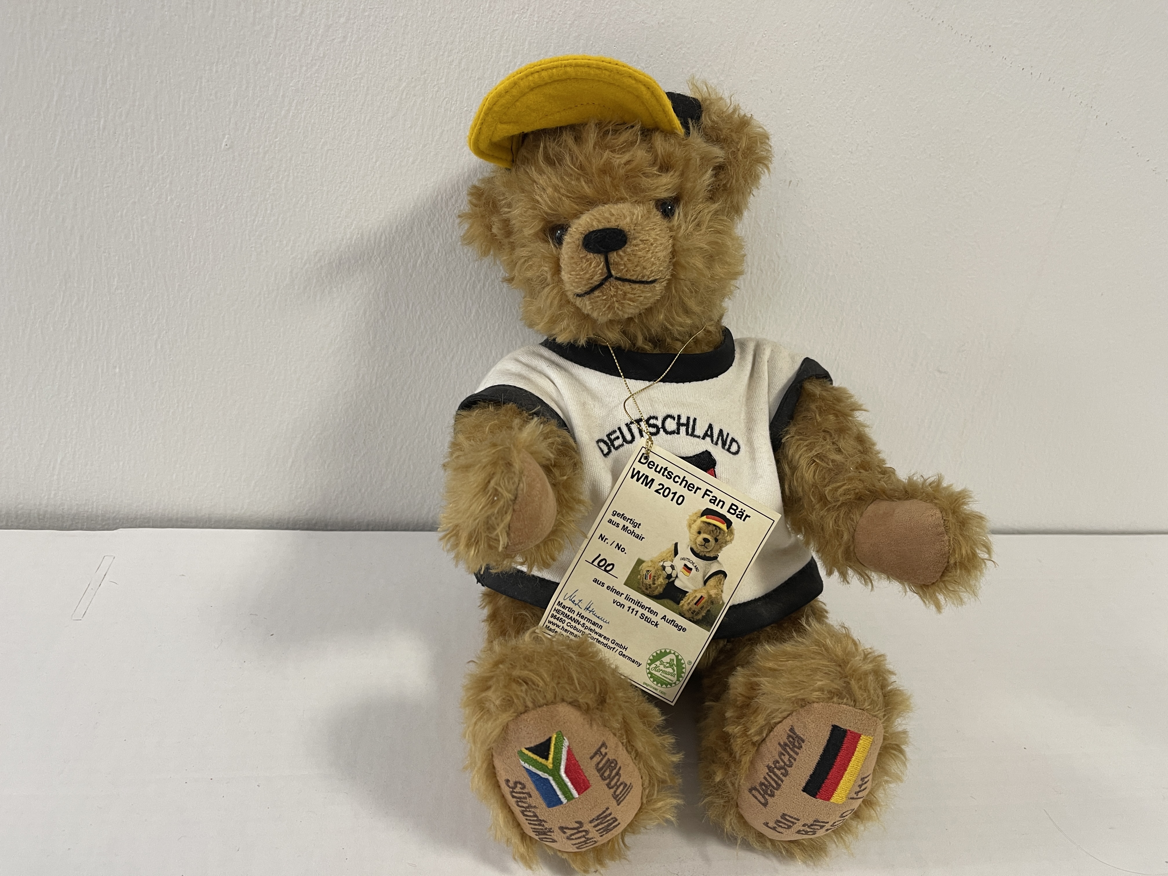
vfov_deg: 54.9
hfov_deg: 69.4
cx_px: 584
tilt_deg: -26.8
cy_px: 438
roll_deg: -6.5
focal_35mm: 25
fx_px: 844
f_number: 1.6
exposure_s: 1/50
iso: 80
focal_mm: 5.1
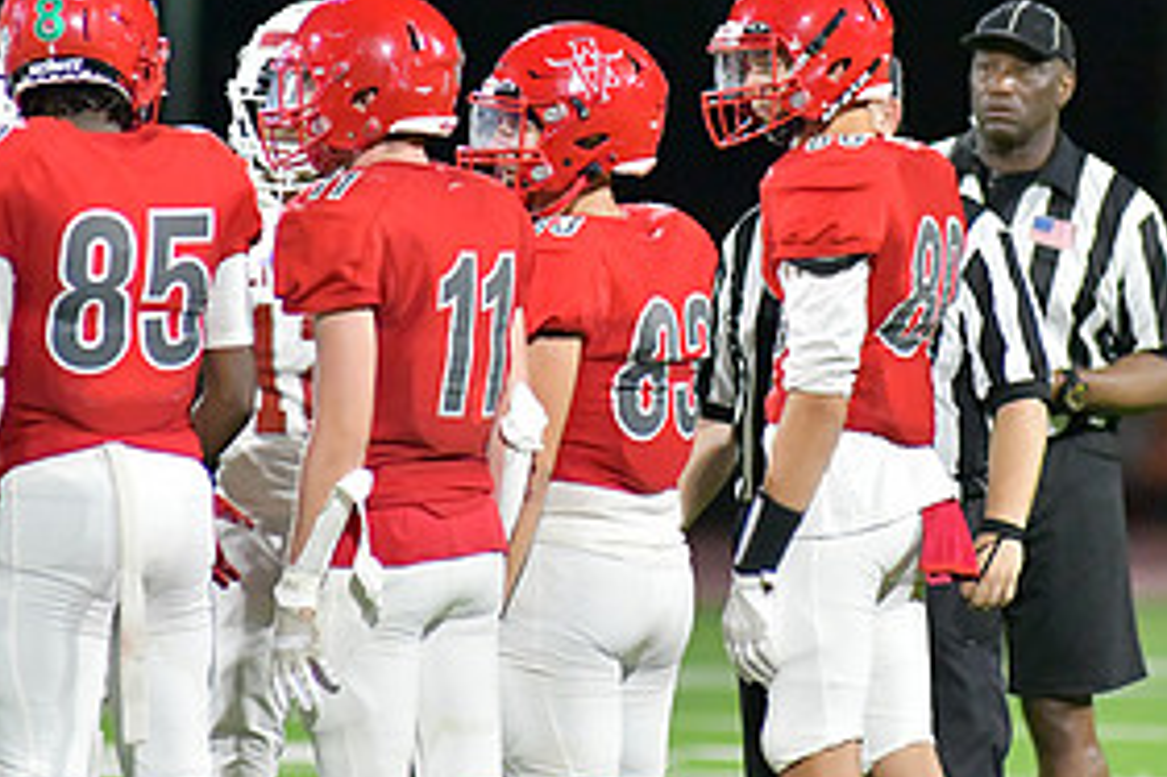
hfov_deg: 3.3
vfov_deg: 2.2
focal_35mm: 620
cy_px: 172
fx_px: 20086
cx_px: 598
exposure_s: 1/1250
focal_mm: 300
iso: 14400
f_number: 4
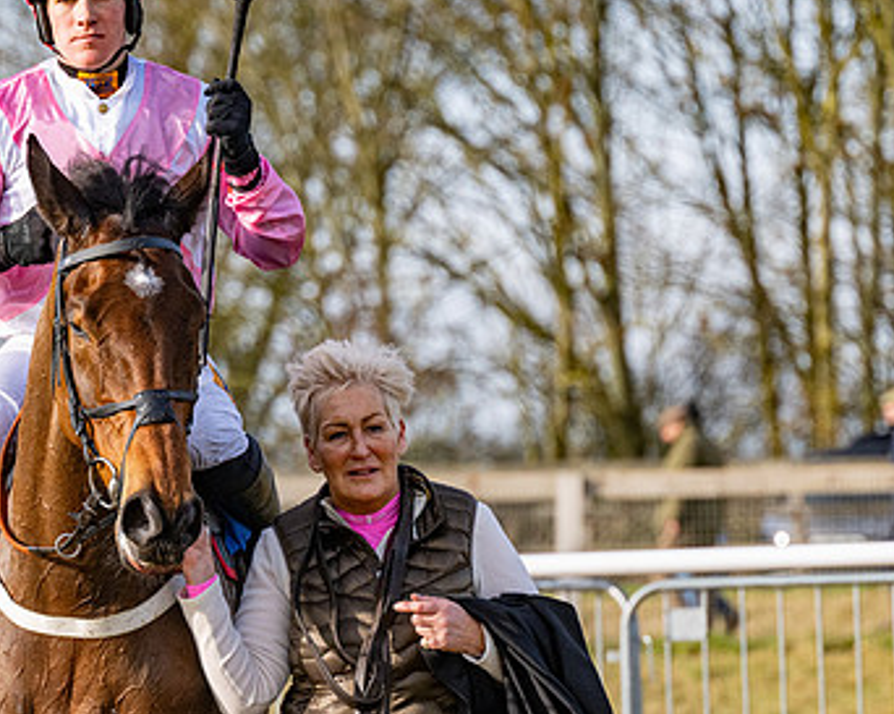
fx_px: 7508
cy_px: 420
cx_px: 259
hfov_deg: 6.8
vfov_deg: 5.4
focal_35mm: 284
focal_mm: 135
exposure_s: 1/5000
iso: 800
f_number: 4
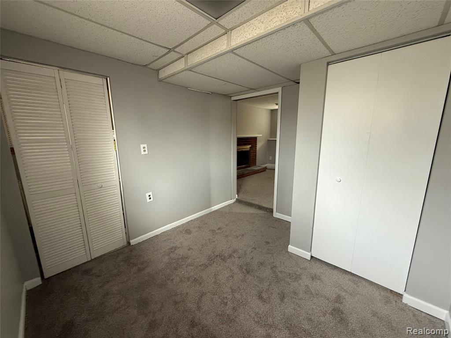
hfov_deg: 102.1
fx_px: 182
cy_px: 169
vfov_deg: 85.7
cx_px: 226
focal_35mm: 14
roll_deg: +0.6
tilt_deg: -10.7
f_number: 2.2
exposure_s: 1/88
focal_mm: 2.22
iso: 400
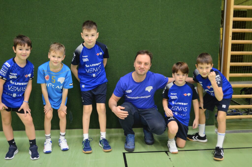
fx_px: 272
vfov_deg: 34.1
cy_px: 84
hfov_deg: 49.6
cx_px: 126
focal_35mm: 39
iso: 1600
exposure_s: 1/100
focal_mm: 26
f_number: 4.2
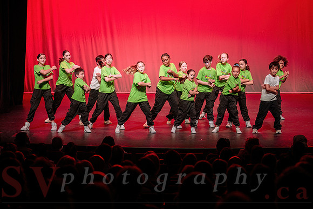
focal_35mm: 88
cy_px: 81
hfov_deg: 23.2
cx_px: 137
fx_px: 764
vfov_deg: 15.6
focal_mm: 70
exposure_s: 1/320
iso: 1250
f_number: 2.8
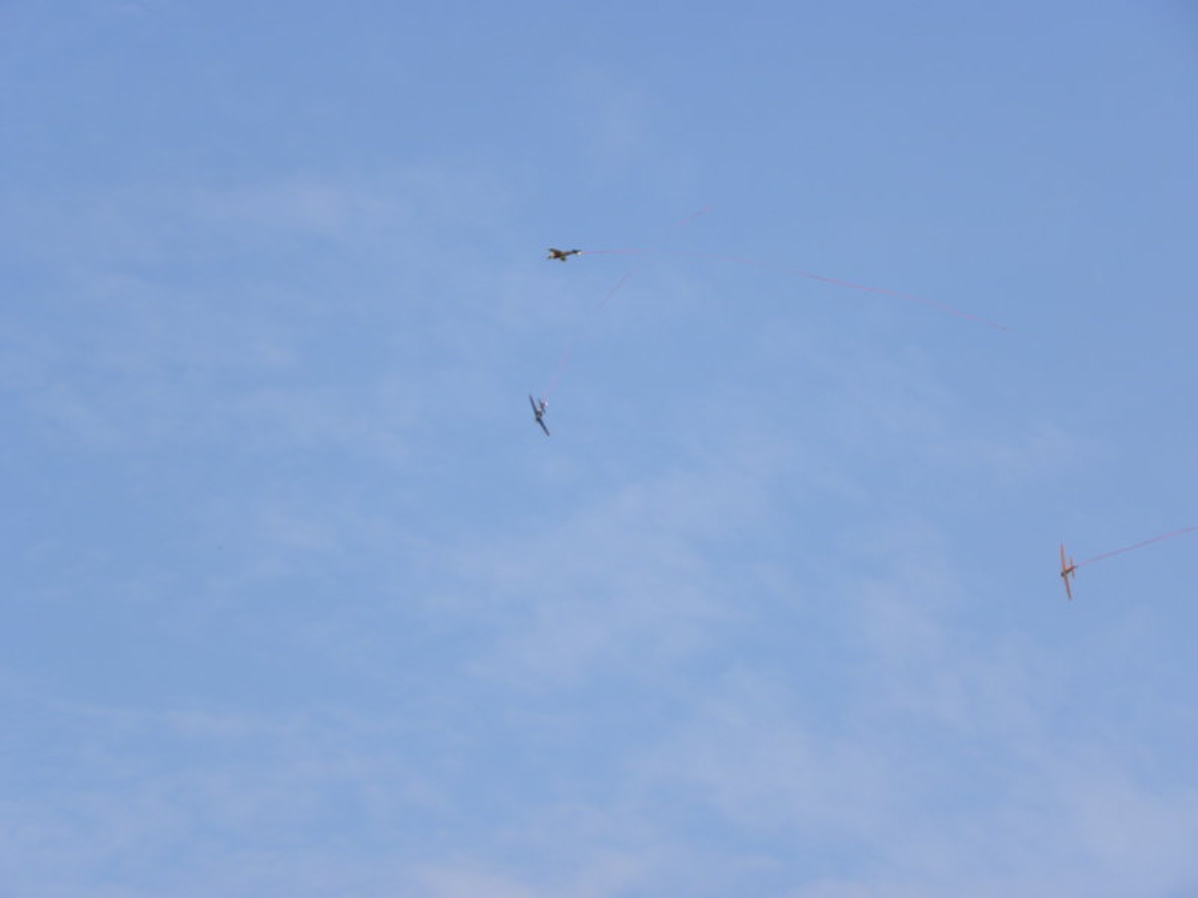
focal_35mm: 184
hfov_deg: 10.7
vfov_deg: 8.1
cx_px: 599
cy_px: 449
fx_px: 6368
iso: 64
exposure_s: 1/500
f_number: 5
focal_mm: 32.7
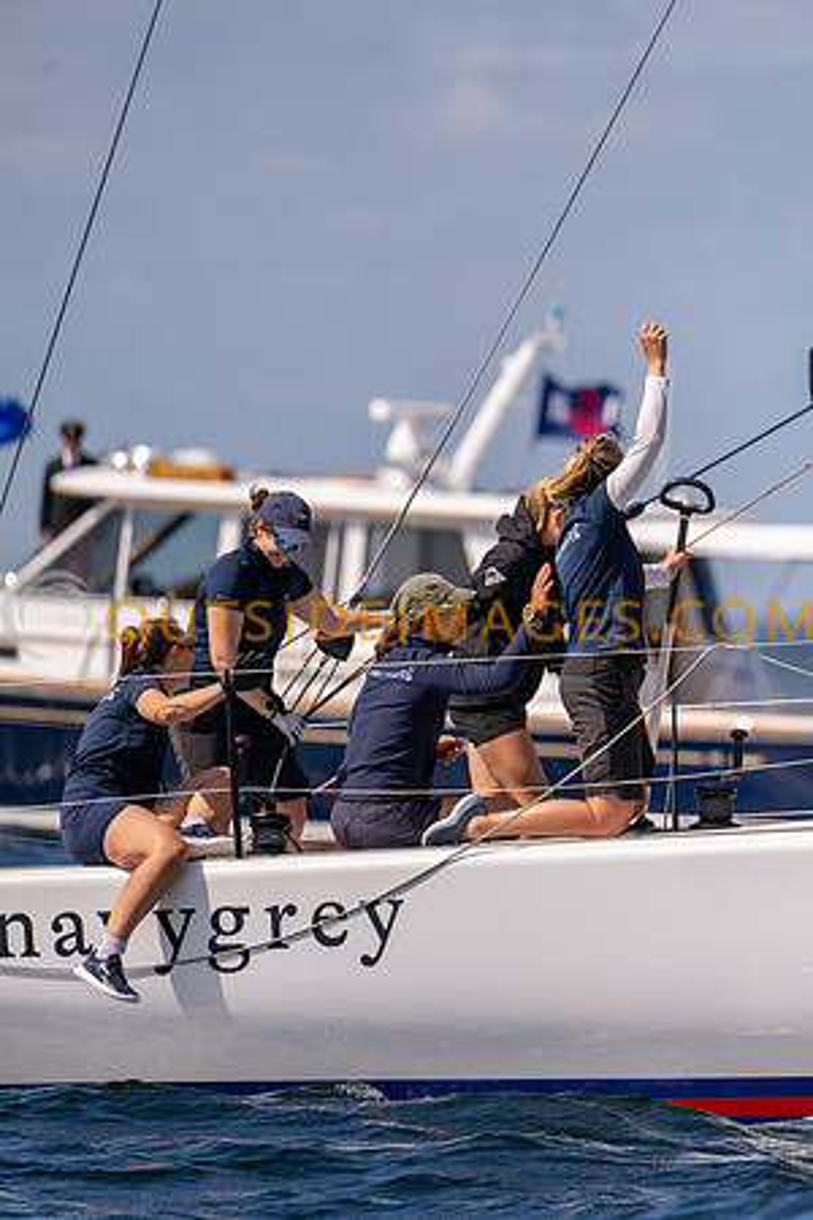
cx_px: 884
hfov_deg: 2.3
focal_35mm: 600
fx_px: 20323
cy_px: 610
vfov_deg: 3.4
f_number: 5
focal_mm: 400
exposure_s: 1/2000
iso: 200
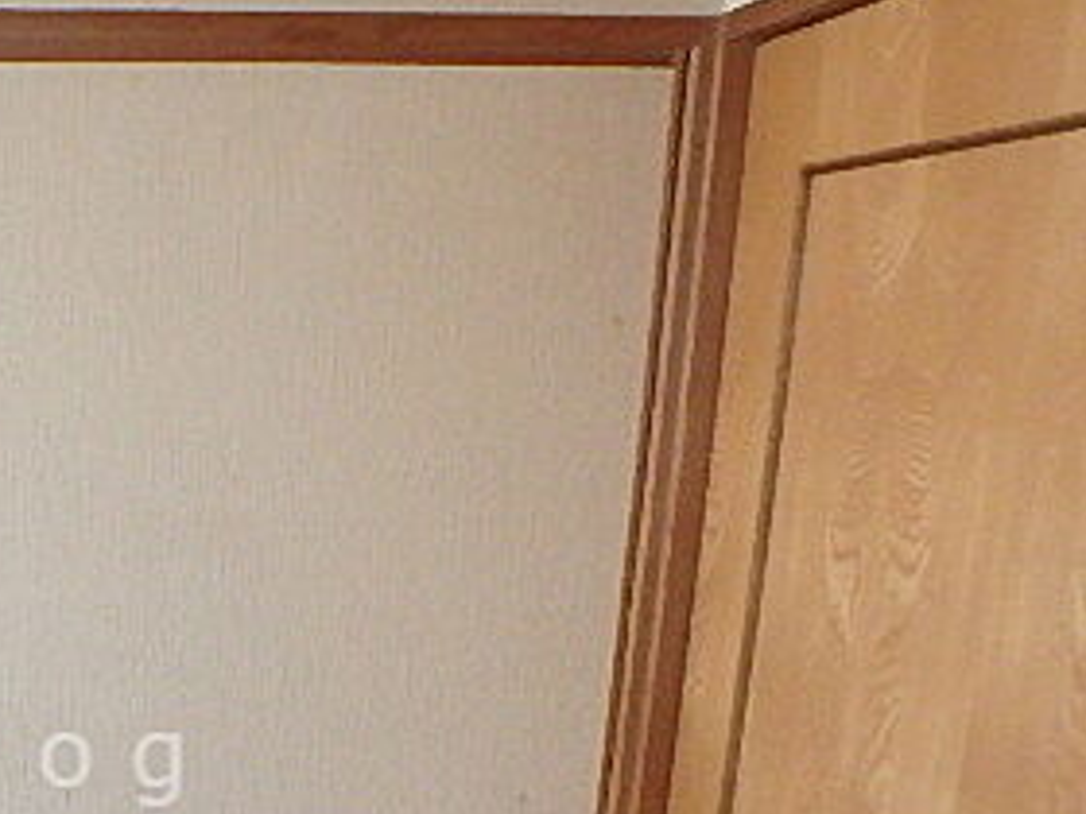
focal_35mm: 48
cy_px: 760
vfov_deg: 28.9
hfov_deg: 35.0
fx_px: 1506
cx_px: -62
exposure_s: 1/100
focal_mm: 3.7
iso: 800
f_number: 3.5
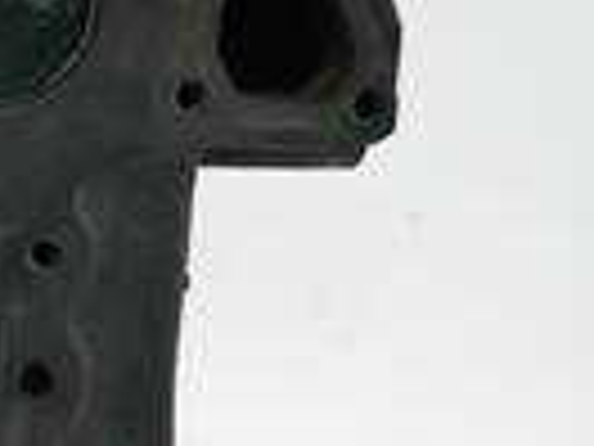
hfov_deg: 19.9
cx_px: -256
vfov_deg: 16.8
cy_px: 374
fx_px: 1493
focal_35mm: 87
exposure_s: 1/60
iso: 1000
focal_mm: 12
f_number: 3.5
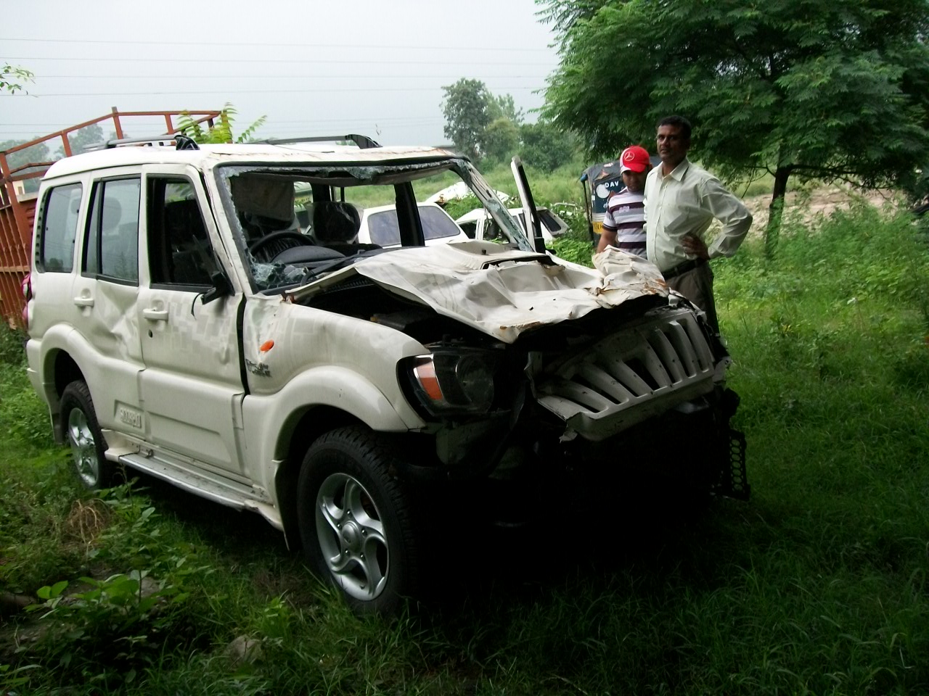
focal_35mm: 36
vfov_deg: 39.7
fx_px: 966
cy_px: 348
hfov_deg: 51.4
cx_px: 464
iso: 80
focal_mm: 6
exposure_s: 1/50
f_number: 2.7
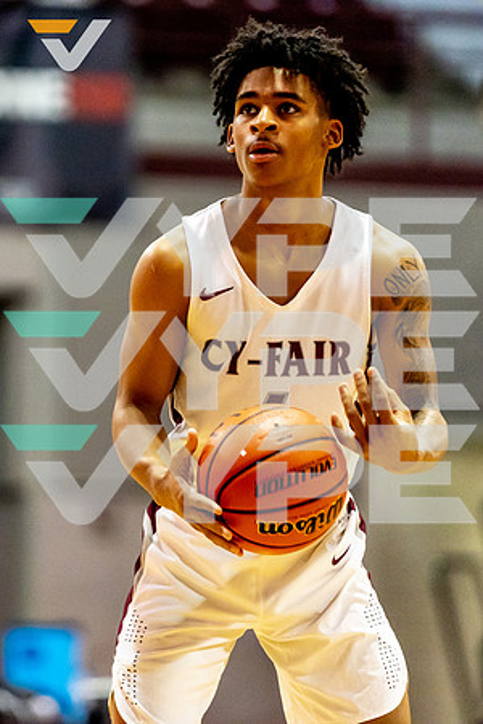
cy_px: 324
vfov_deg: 6.2
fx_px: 6670
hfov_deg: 4.1
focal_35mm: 331
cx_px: 132
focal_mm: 200
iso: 3200
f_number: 2.8
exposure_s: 1/1250
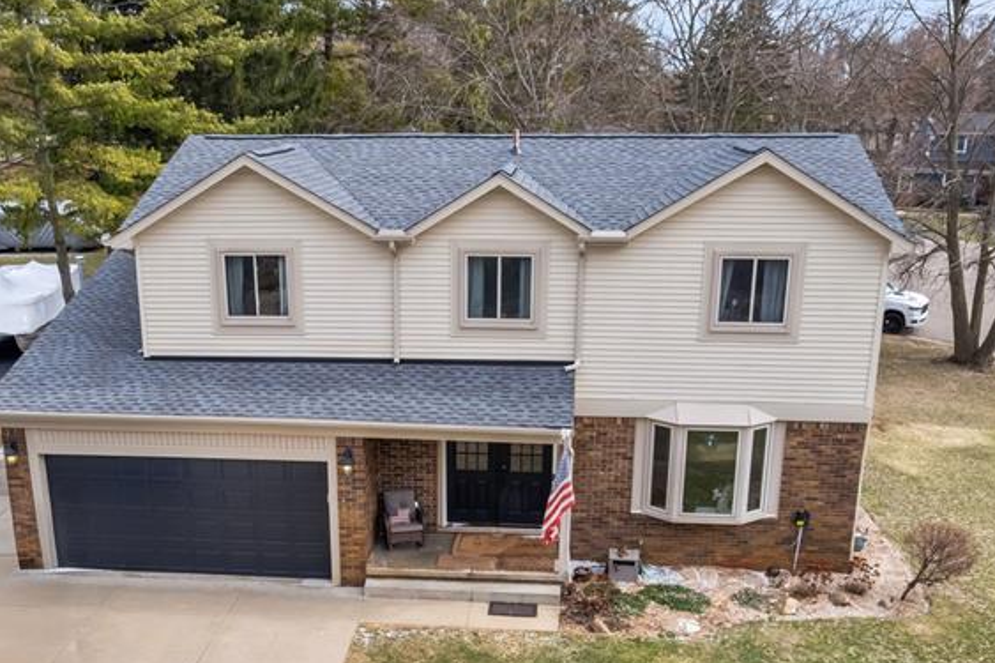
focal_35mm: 40
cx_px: 422
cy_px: 538
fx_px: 1105
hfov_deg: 48.3
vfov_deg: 32.4
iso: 100
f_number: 2.8
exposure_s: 1/80
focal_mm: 8.38
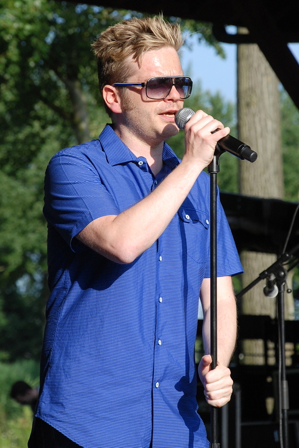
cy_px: 224
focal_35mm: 142
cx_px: 150
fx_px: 1773
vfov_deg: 14.4
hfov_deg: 9.6
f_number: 5.6
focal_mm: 95
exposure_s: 1/500
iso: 320
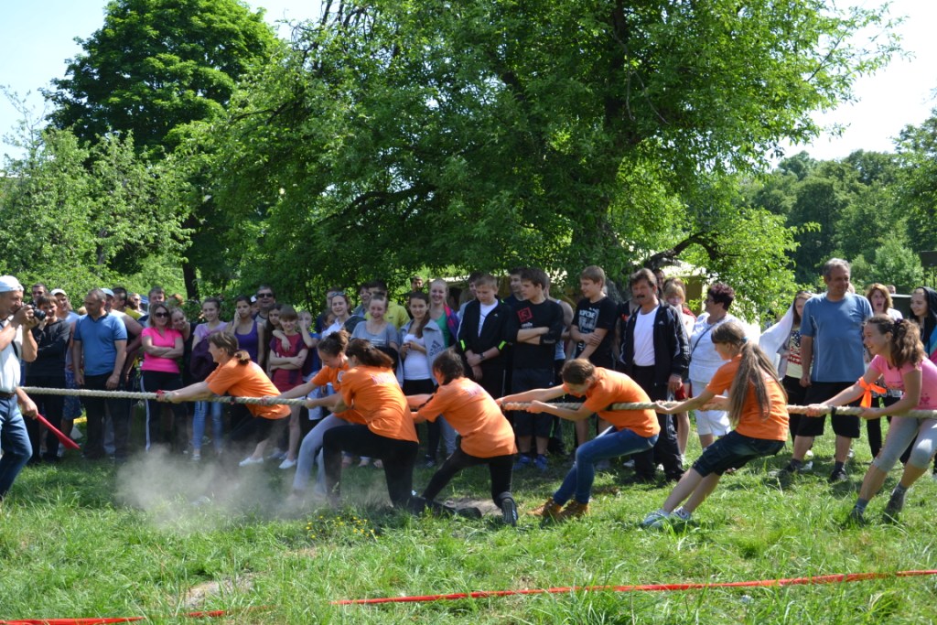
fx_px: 1015
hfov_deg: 49.5
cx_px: 468
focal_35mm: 39
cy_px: 312
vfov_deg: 34.2
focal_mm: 26
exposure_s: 1/160
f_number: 6.3
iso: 100
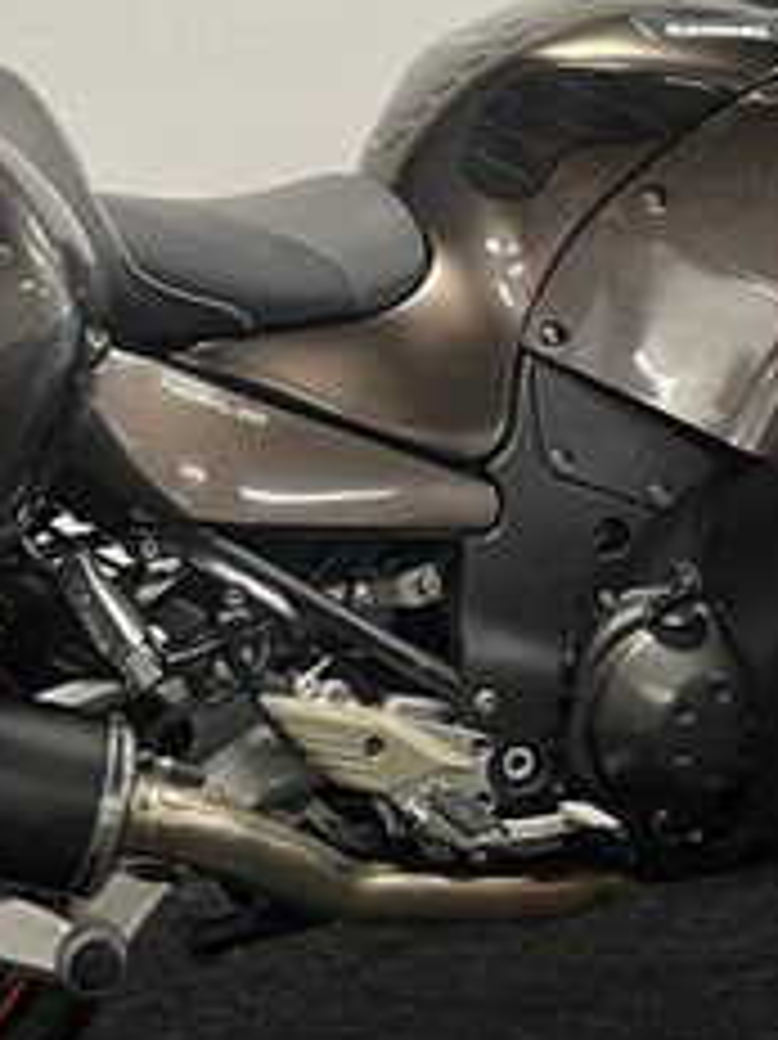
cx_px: 234
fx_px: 2160
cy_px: 306
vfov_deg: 26.8
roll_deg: +1.7
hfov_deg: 20.3
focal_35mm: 72
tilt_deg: -10.1
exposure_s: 1/50
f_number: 1.6
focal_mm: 5.1
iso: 100
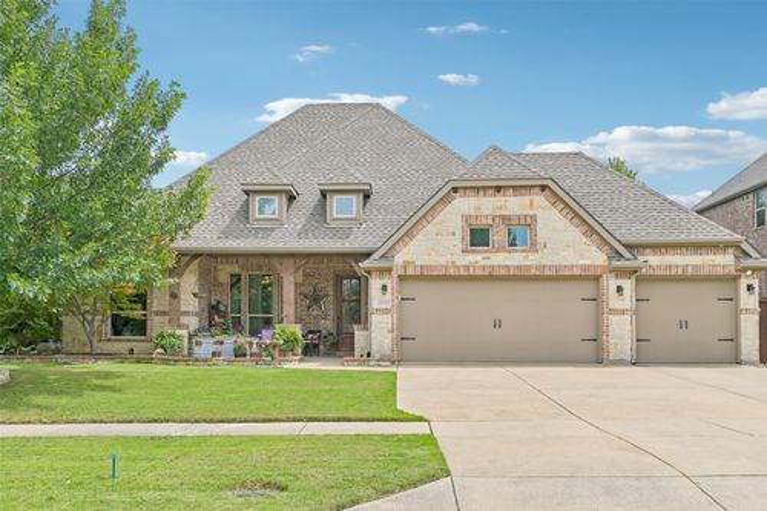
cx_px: 384
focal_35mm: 30
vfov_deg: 43.6
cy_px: 256
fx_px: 639
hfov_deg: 61.9
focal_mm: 30
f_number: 8
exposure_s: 1/800
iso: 400
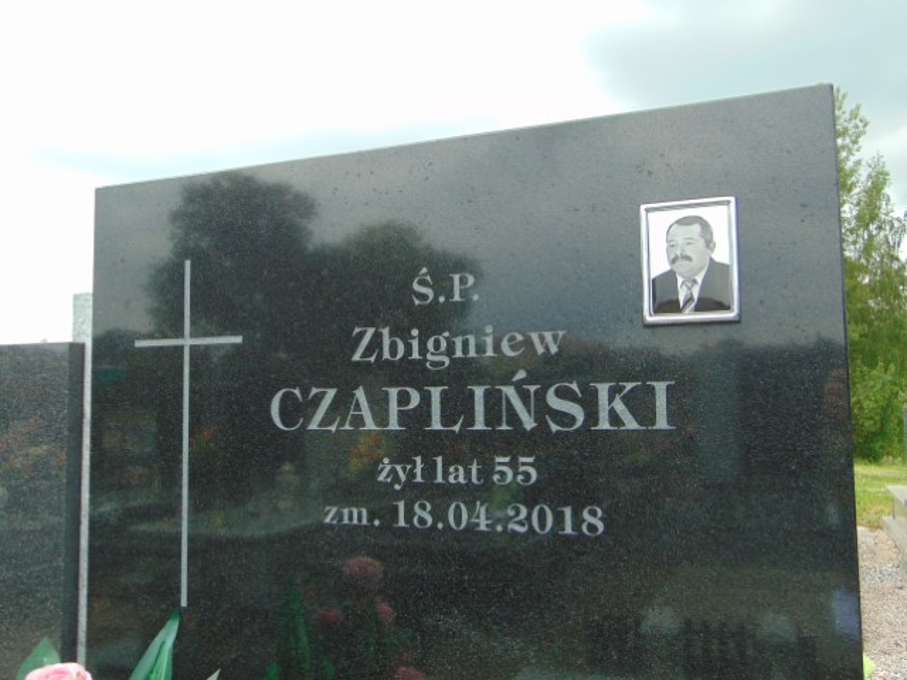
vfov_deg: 42.9
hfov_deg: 55.4
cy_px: 340
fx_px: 865
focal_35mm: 33
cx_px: 454
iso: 80
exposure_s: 1/400
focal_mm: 5.8
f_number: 3.2
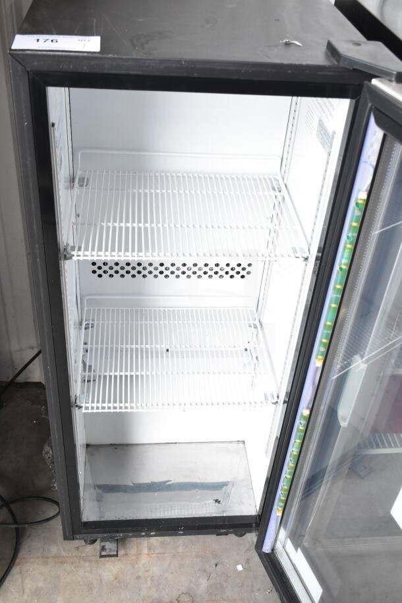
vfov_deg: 51.3
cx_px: 201
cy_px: 302
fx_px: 628
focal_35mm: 38
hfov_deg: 35.5
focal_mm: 25
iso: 1600
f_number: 6.3
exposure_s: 1/160
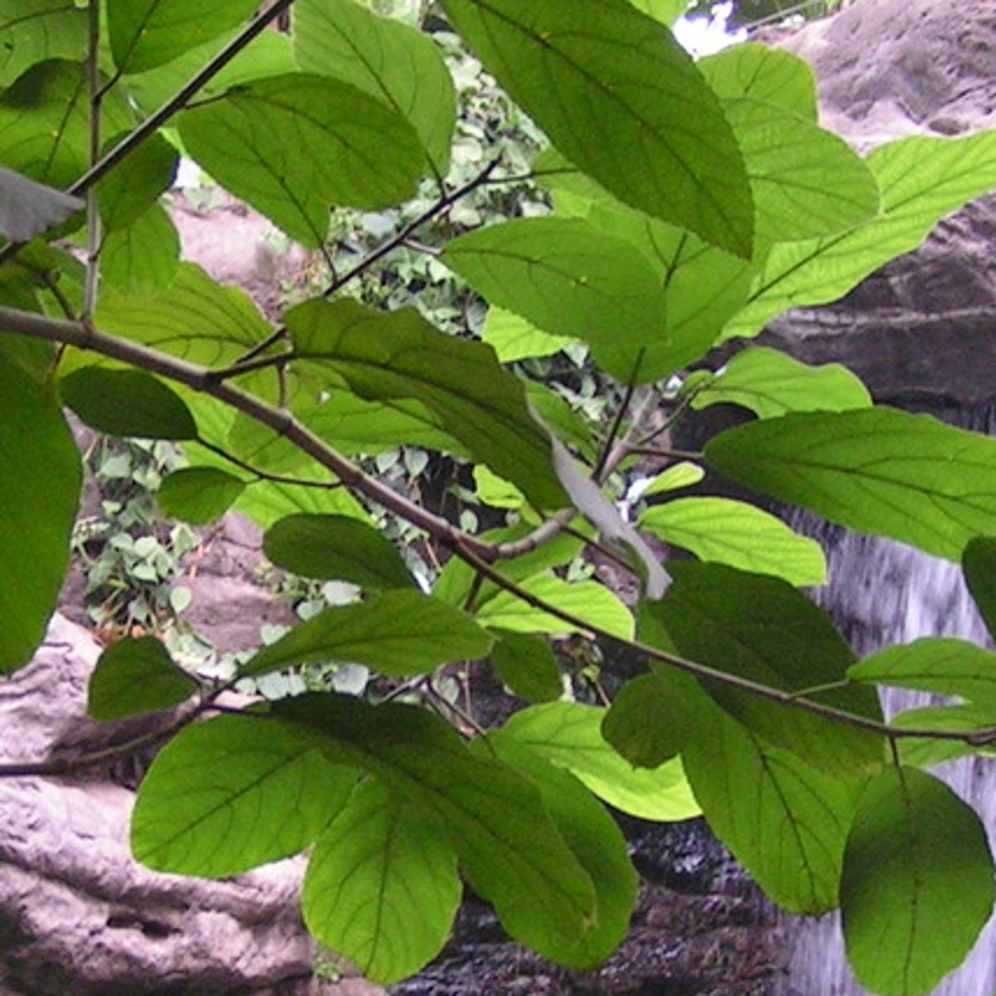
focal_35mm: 113
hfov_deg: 15.4
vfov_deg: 15.4
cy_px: 654
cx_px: 540
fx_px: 3678
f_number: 2.8
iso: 100
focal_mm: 6.3
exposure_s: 1/40
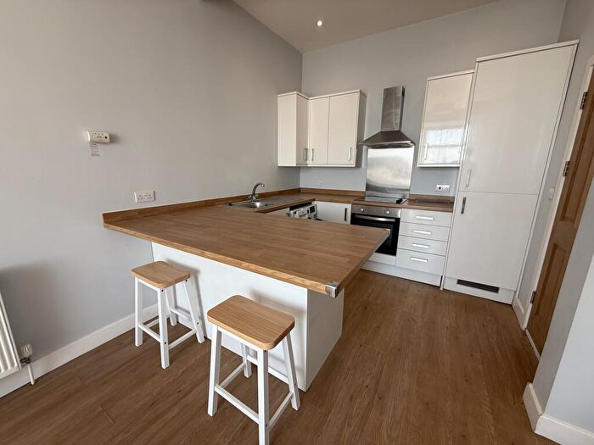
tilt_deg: -13.3
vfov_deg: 85.7
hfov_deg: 102.1
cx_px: 297
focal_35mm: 14
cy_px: 222
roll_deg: -0.3
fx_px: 240
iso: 64
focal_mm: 2.22
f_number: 2.2
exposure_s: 1/100
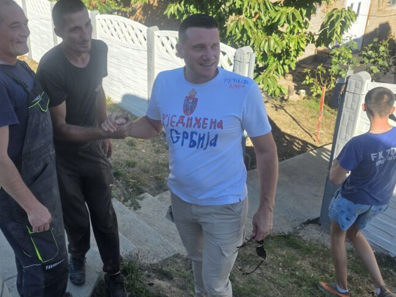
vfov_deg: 39.4
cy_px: 113
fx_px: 412
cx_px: 113
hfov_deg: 49.8
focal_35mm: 36
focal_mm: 6.3
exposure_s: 1/3345
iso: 80
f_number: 1.7
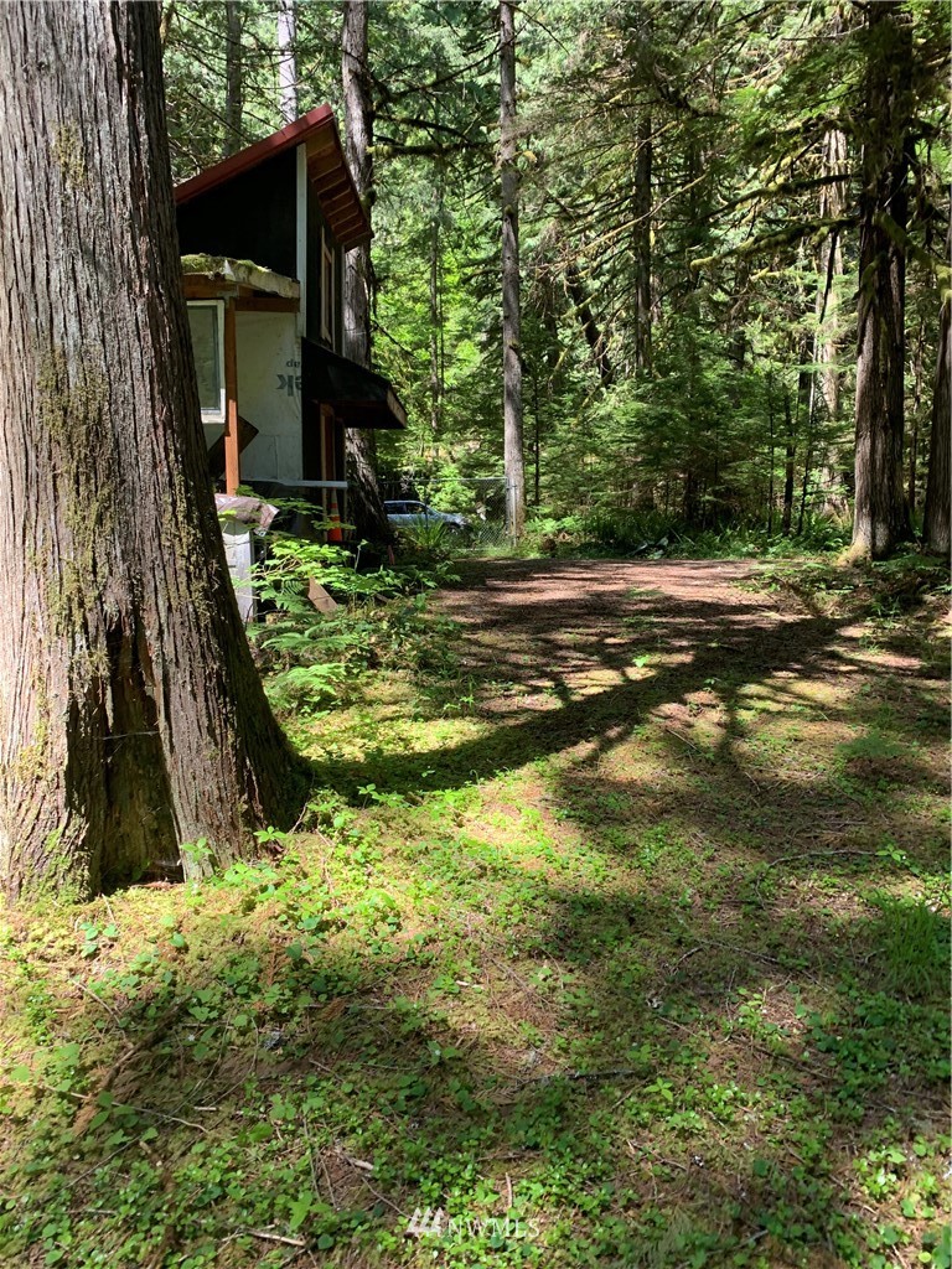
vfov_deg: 67.3
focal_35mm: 26
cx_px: 476
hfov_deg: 53.1
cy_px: 634
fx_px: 953
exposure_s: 1/121
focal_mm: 4.25
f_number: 1.8
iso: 25
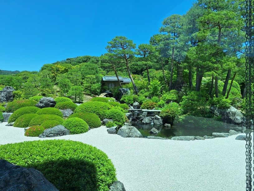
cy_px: 96
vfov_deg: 58.9
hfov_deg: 73.9
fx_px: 169
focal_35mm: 23
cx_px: 127
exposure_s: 1/2000
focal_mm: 5.54
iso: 40
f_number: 1.8
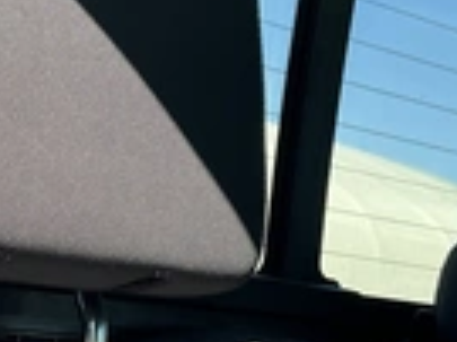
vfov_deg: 17.7
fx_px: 1095
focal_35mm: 83
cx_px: -10
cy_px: 142
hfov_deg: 22.6
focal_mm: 3
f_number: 1.8
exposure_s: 1/219
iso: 20
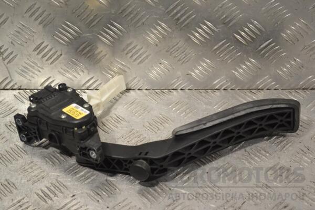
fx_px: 656
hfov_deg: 27.0
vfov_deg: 18.2
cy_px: 105
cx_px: 158
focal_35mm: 75
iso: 3200
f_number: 5.6
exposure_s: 1/800
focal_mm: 50
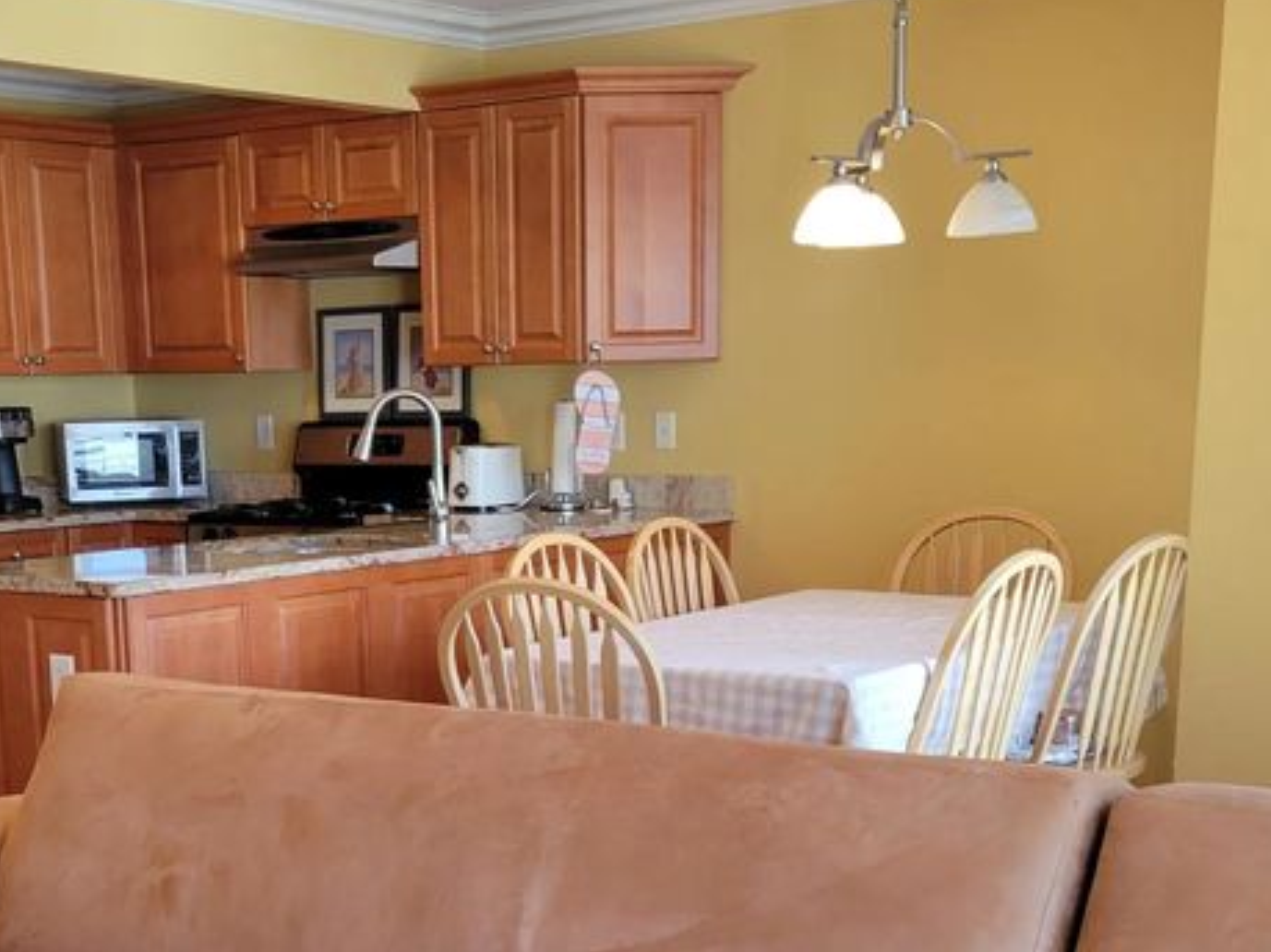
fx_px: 2129
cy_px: 866
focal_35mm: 58
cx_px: 501
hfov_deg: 33.1
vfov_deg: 24.5
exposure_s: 1/120
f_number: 1.8
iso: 160
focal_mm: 5.4
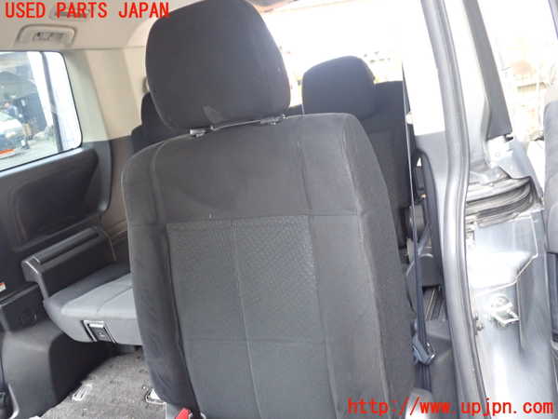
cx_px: 279
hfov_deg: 60.0
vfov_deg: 46.8
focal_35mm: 30
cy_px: 210
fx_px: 484
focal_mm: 5.4
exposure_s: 1/30
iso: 500
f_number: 2.3
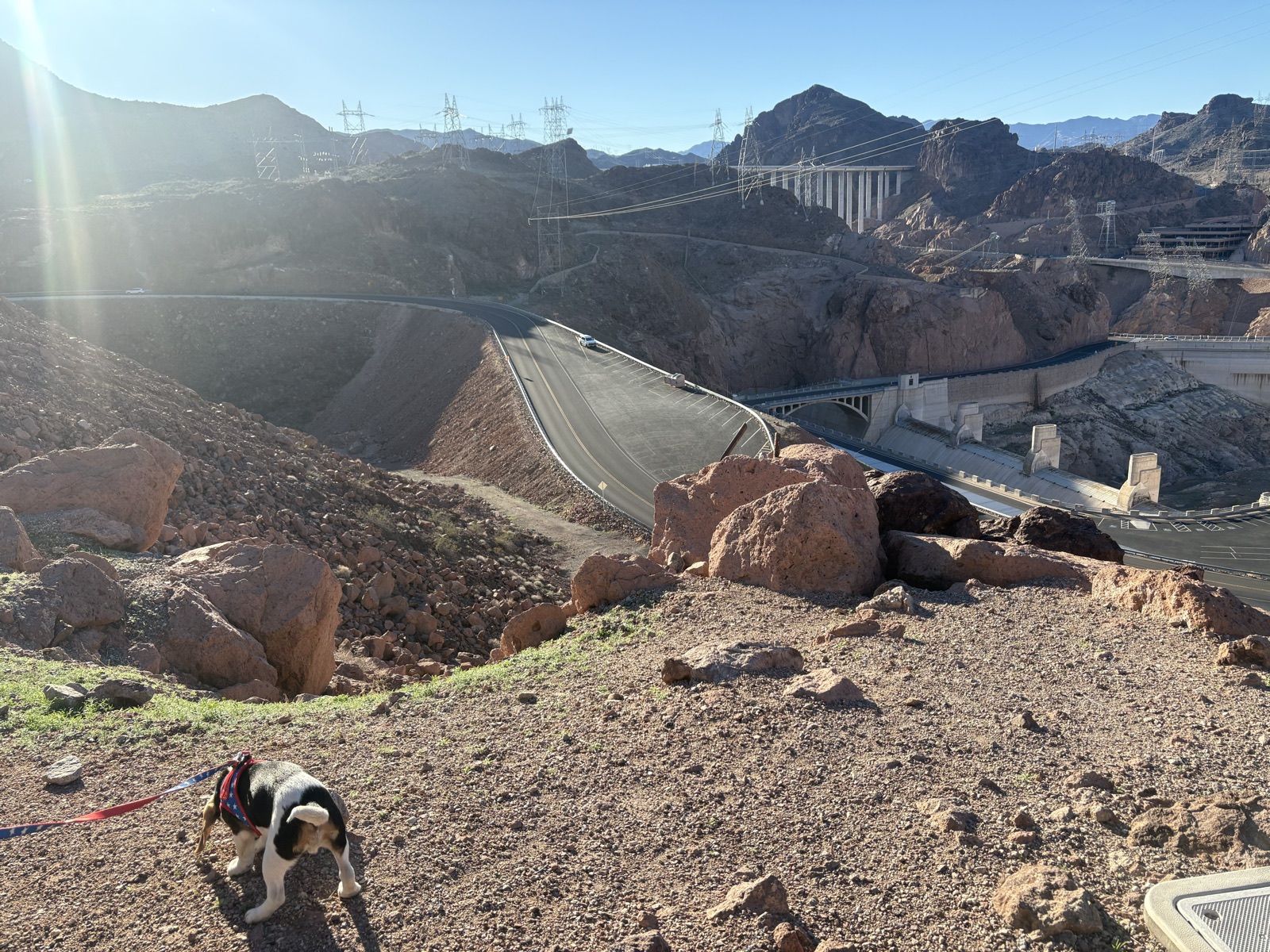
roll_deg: +3.4
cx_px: 635
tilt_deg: -15.7
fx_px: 954
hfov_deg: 67.3
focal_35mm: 26
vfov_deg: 53.1
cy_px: 476
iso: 50
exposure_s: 1/1364
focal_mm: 5.96
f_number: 1.6
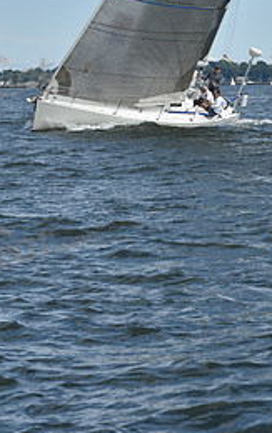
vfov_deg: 9.6
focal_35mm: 216
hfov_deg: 6.1
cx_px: 184
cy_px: -18
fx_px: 2556
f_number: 10
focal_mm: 95
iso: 320
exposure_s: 1/1000
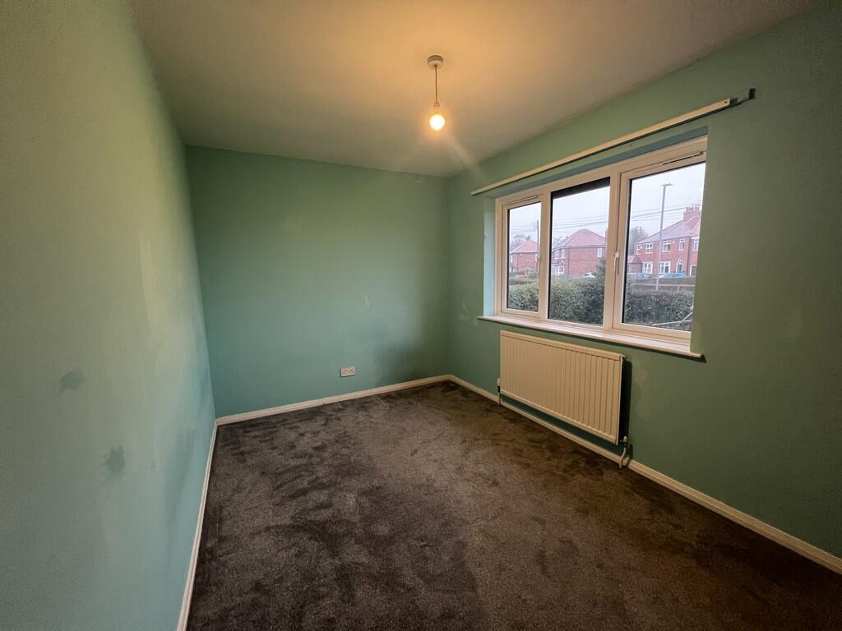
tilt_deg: -7.2
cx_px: 421
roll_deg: +0.8
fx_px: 316
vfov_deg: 89.9
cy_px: 316
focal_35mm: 13
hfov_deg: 106.2
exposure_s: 1/50
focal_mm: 1.57
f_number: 1.8
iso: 400
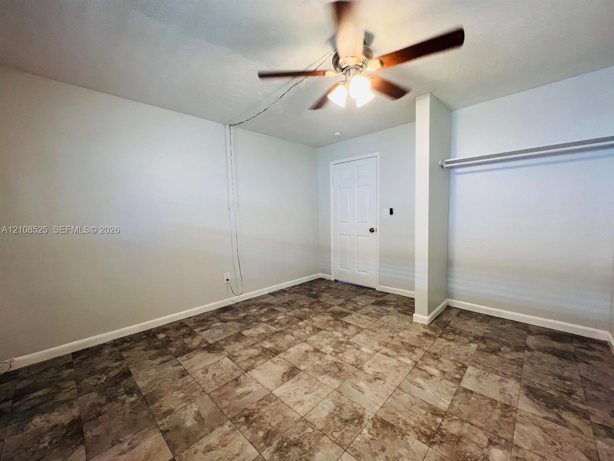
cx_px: 307
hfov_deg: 106.2
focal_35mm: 13
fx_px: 231
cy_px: 230
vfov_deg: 89.9
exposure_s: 1/60
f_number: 1.8
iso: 125
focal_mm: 1.57
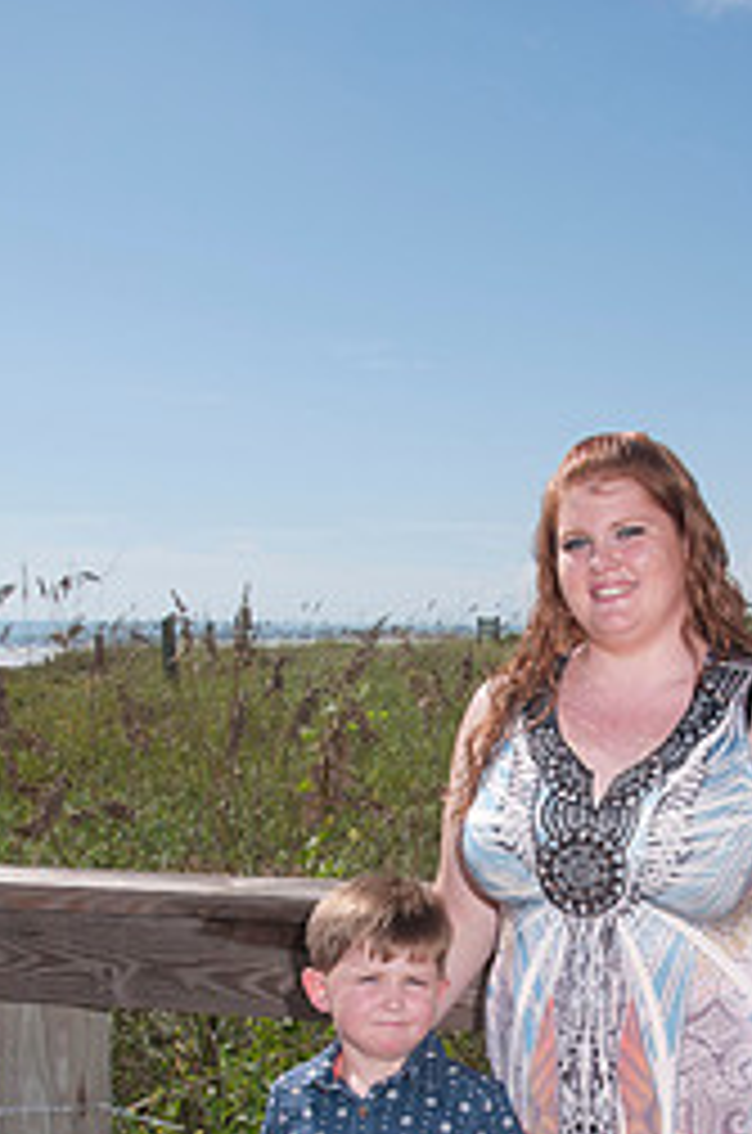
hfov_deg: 22.6
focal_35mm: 59
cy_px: 990
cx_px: 583
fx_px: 1856
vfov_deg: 32.5
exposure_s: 1/250
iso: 100
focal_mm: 22
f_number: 11
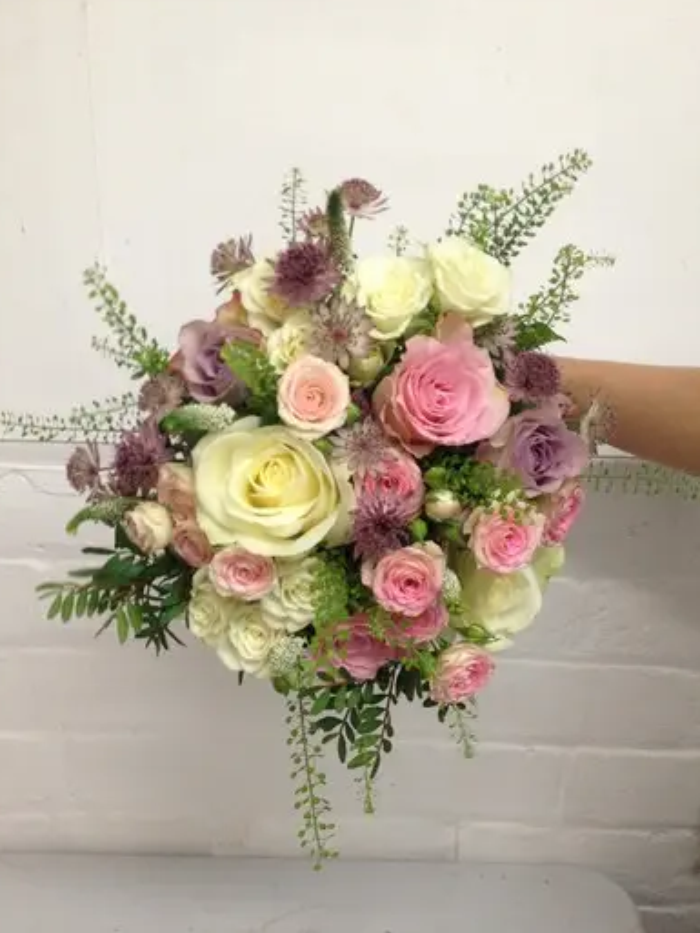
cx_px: 364
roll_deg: -1.4
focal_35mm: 38
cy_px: 494
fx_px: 1024
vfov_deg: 48.9
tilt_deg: -18.8
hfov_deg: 37.7
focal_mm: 4.28
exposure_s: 1/20
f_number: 2.4
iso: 100
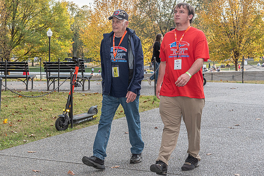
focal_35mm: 71
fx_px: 522
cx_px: 131
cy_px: 64
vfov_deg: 19.1
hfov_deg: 28.4
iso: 500
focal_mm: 55
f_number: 7.1
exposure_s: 1/250
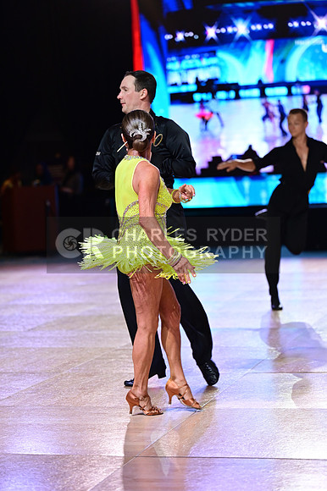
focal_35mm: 94
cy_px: 246
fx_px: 1282
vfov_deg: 21.7
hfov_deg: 14.5
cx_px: 164
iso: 1600
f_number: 2.8
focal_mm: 94
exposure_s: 1/640
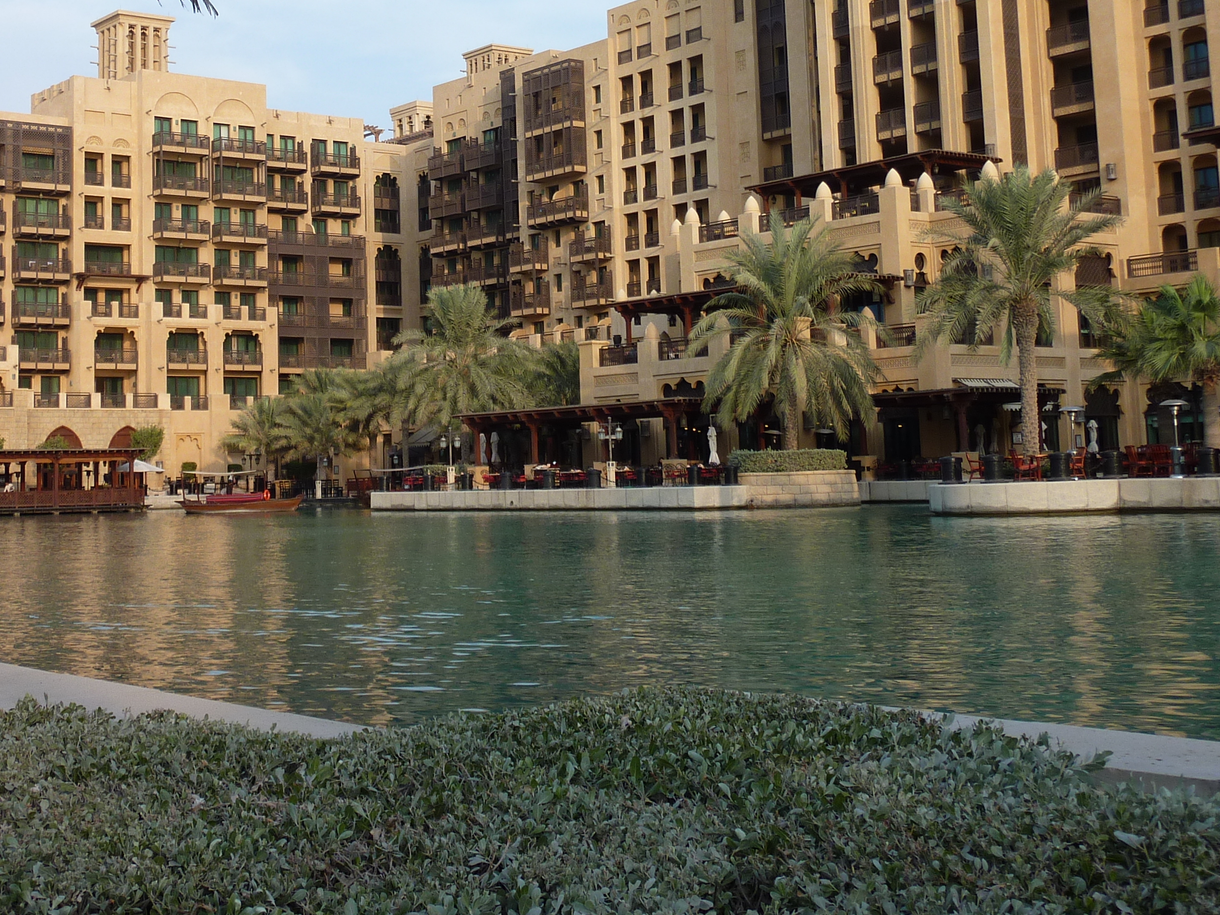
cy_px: 268
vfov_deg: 28.3
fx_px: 1797
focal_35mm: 51
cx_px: 441
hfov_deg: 37.2
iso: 80
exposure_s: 1/320
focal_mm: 5.7
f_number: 4
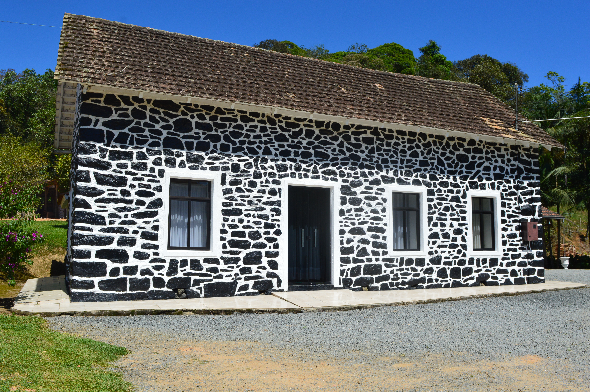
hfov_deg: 59.5
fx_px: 516
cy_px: 196
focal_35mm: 32
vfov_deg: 41.6
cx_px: 295
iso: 280
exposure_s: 1/500
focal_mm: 21
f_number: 11
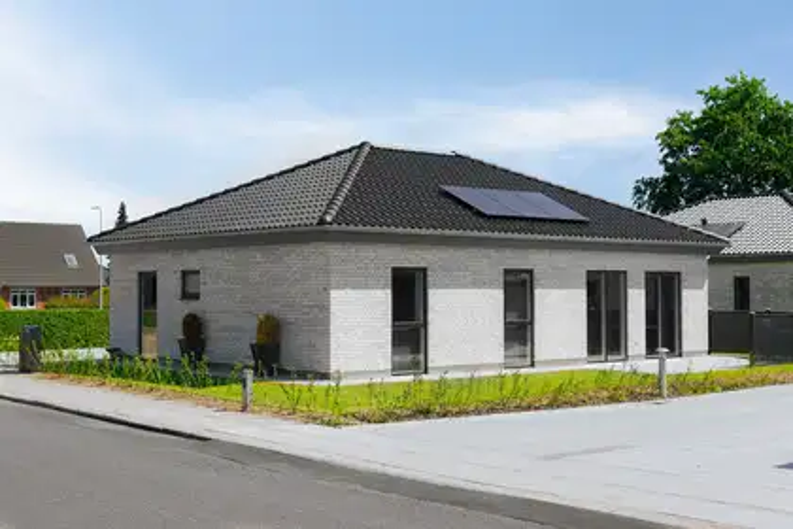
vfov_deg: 26.0
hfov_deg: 38.2
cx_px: 396
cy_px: 264
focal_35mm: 52
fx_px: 1145
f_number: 3.2
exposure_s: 1/4000
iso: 250
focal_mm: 35
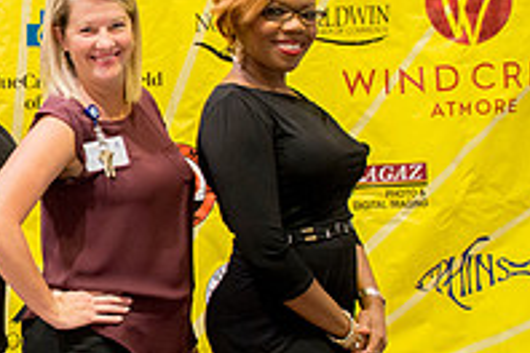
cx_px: -75
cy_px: 144
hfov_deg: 23.8
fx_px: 1163
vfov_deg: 17.3
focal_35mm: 79
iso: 640
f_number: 3.5
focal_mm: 18
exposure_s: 1/15
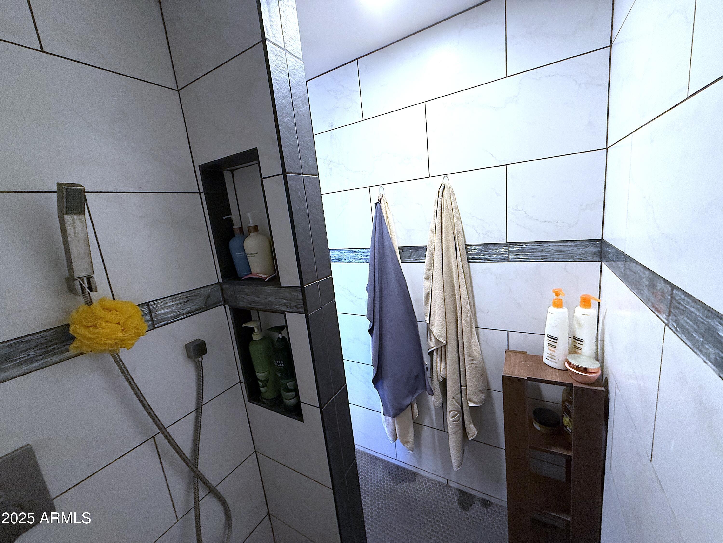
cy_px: 272
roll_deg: +6.7
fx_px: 292
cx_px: 362
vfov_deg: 85.7
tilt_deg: -11.7
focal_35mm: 14
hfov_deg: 102.1
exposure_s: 1/120
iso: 320
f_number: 2.2
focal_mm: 2.22
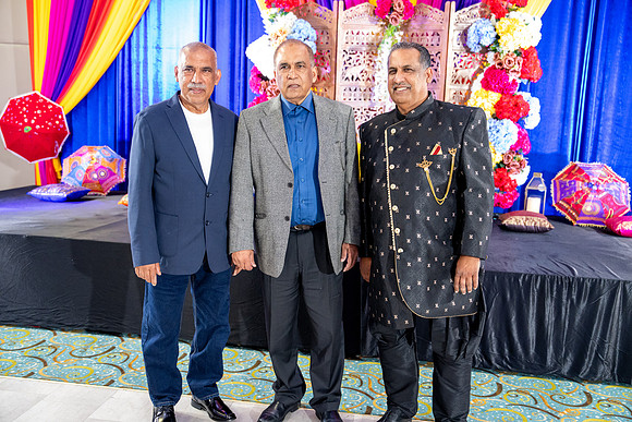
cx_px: 316
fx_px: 615
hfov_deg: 54.4
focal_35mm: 35
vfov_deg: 37.9
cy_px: 211
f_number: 2.8
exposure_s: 1/125
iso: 5000
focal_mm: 35
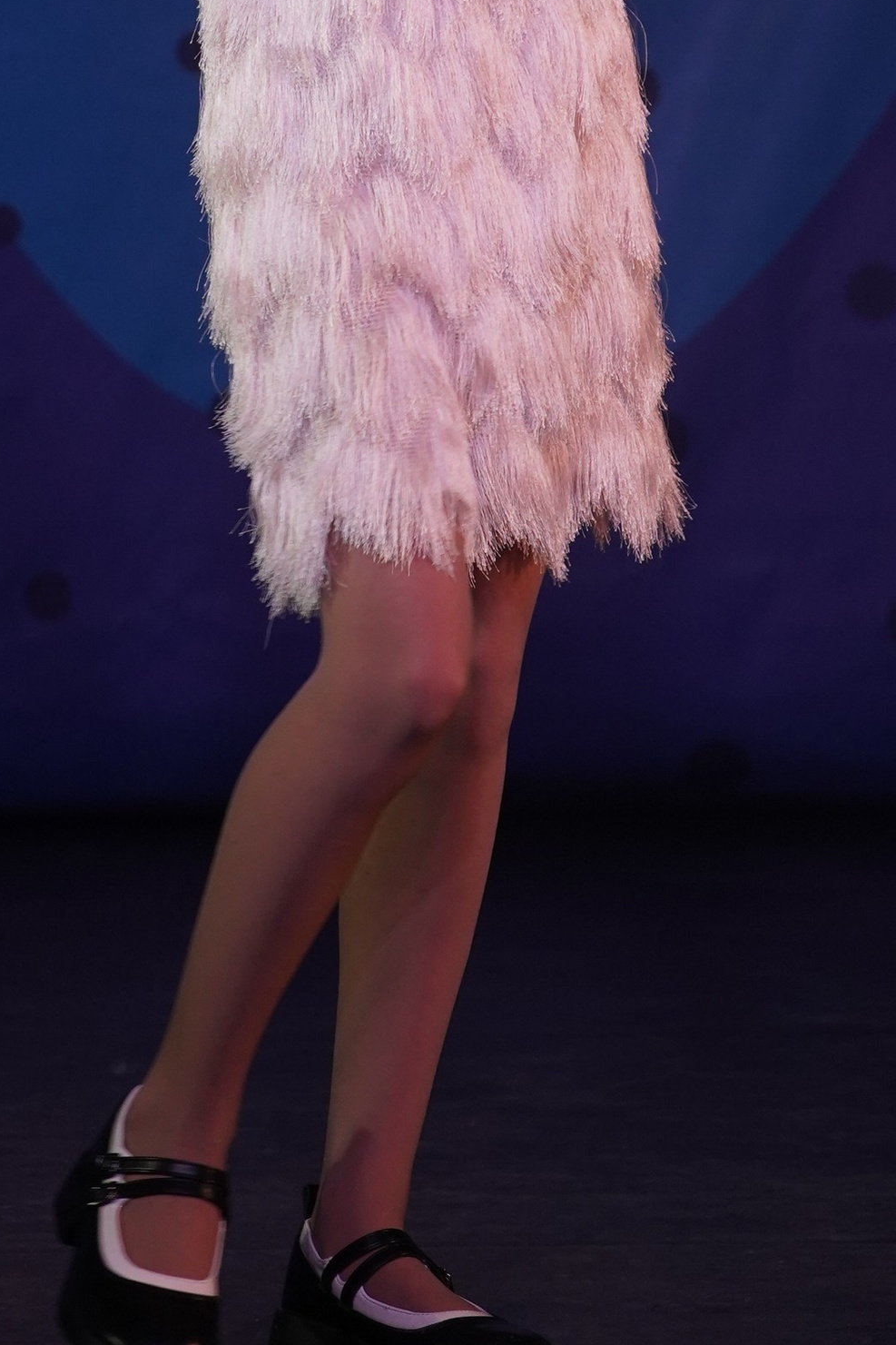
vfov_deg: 3.8
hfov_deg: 2.5
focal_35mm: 542
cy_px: 8
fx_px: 20238
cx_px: 286
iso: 1600
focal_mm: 209
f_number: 5.6
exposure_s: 1/250
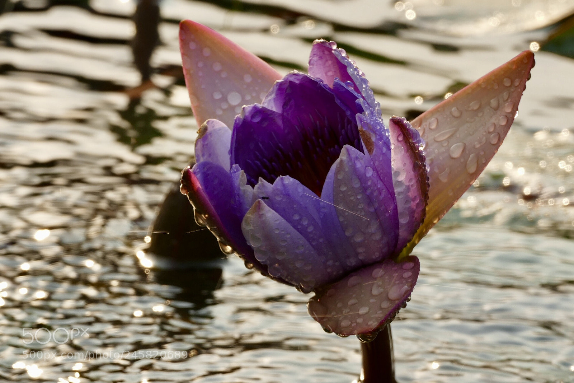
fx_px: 6378
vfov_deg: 3.4
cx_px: 287
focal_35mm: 400
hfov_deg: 5.2
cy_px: 192
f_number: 8
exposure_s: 1/125
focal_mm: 145.95
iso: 125
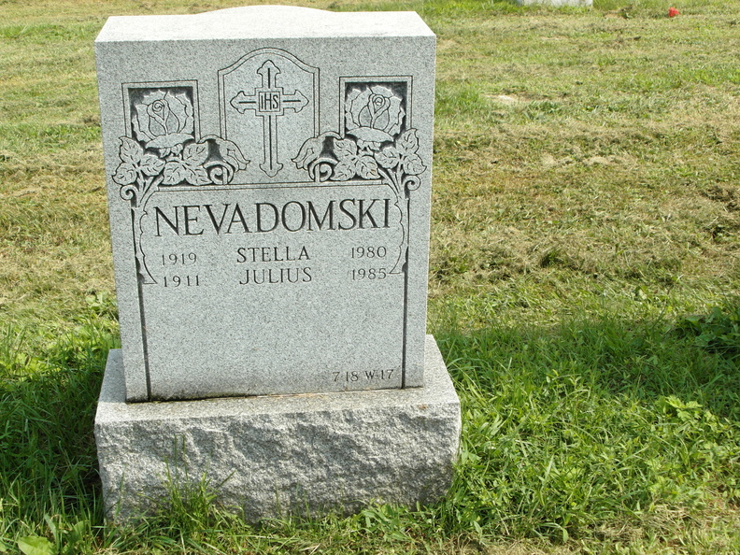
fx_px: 1112
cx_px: 370
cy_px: 278
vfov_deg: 28.0
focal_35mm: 52
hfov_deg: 36.8
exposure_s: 1/350
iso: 100
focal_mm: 9.2
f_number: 4.2
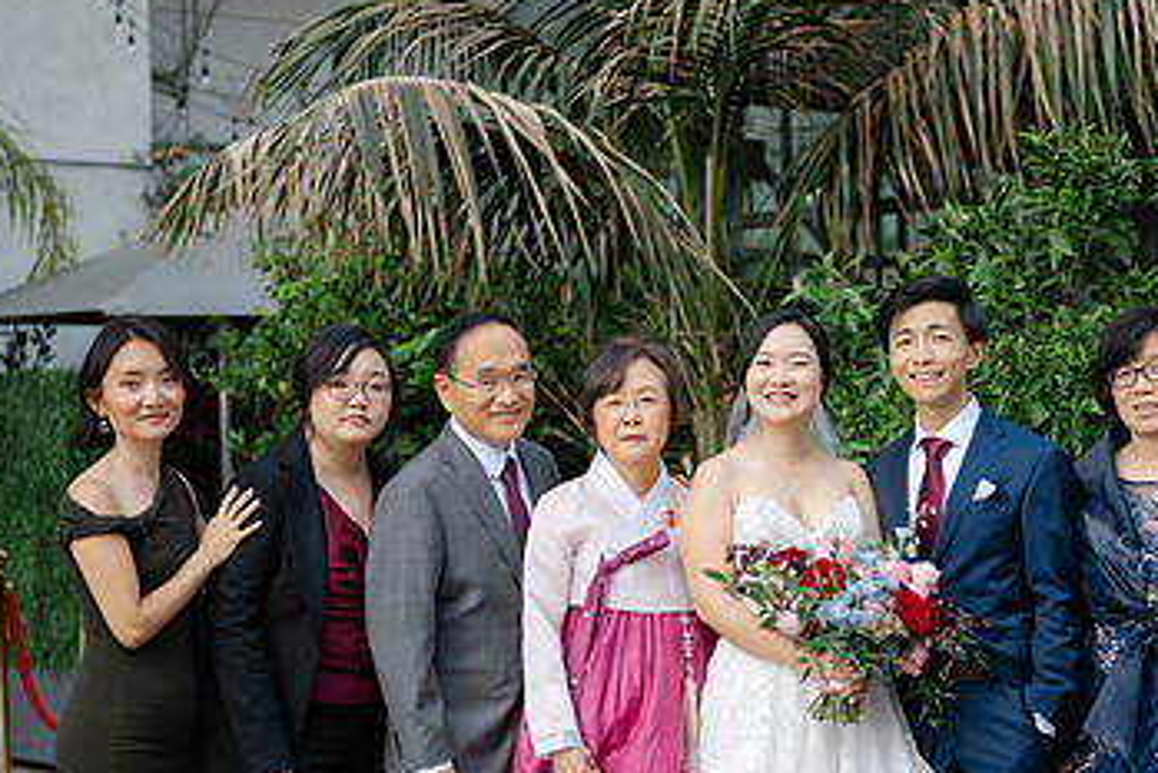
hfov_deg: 24.4
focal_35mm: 83
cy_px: 599
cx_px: 700
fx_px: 2671
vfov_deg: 16.4
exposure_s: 1/400
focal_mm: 50
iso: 80
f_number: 1.8
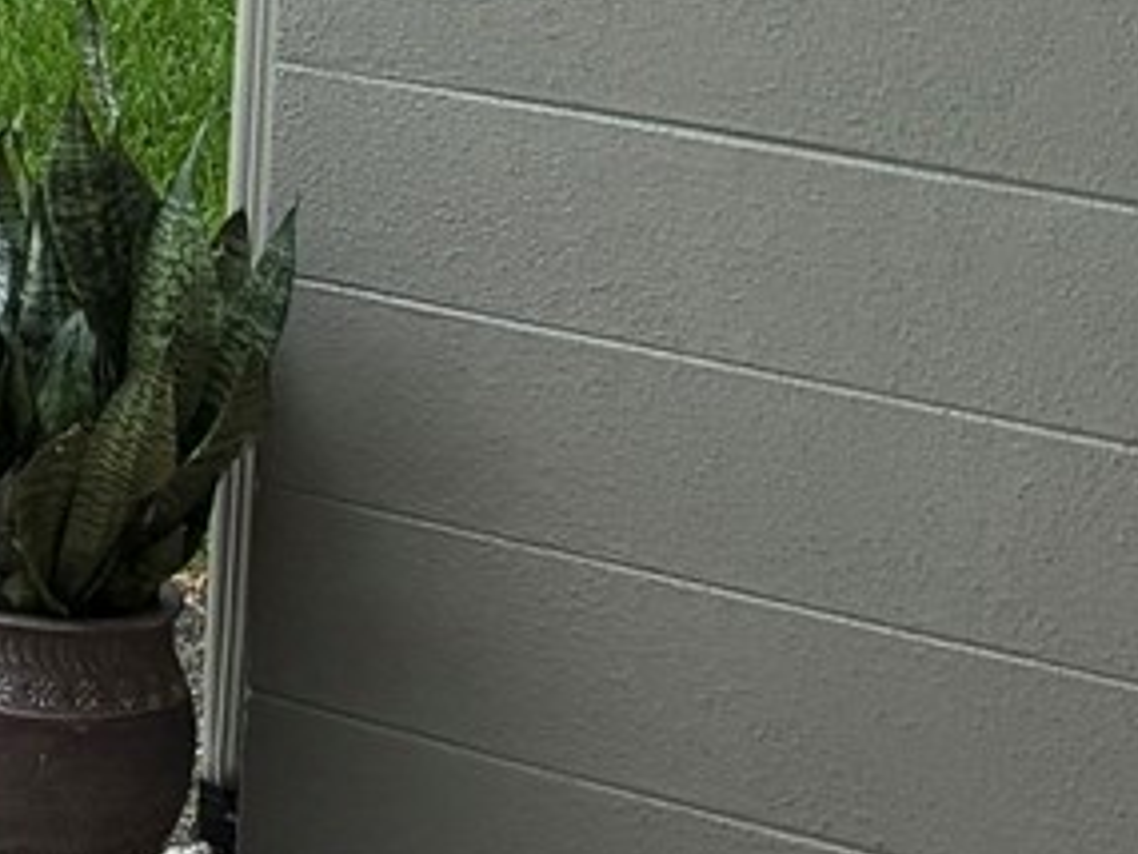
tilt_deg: -7.5
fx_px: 4802
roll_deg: +0.8
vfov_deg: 9.9
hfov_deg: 10.6
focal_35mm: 146
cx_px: -1953
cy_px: -427
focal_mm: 5.96
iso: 125
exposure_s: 1/144
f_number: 1.6
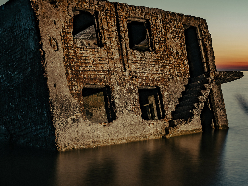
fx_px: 487
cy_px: 132
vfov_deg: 21.5
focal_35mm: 68
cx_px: 160
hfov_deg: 28.4
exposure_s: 10
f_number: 6.3
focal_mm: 33
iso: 50
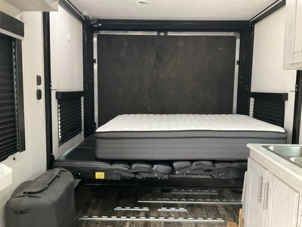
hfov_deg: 61.7
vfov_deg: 48.2
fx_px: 253
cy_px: 114
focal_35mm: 29
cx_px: 151
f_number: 1.8
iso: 320
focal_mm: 3
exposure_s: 1/40
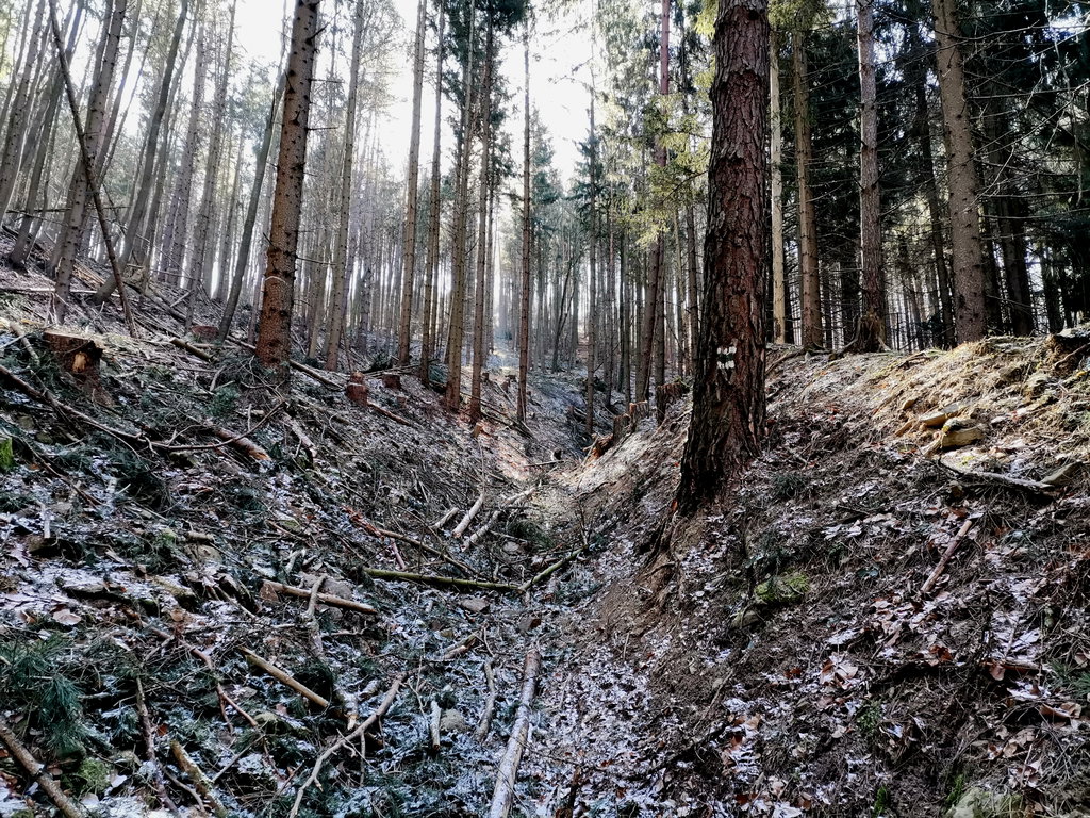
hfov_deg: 67.3
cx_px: 545
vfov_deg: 53.1
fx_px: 819
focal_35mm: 26
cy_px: 409
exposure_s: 1/100
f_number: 1.8
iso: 125
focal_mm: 4.75
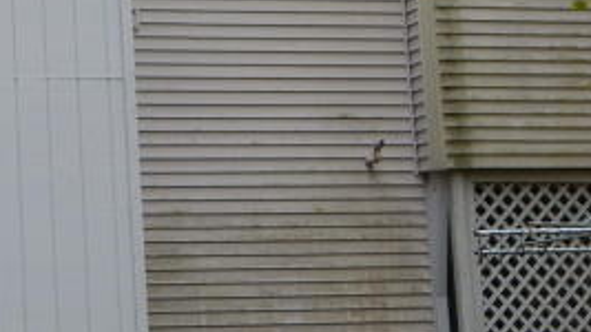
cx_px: -77
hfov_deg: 14.7
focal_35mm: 142
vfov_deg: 8.5
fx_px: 2225
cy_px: -11
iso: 125
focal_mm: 6.1
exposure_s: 1/100
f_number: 3.3
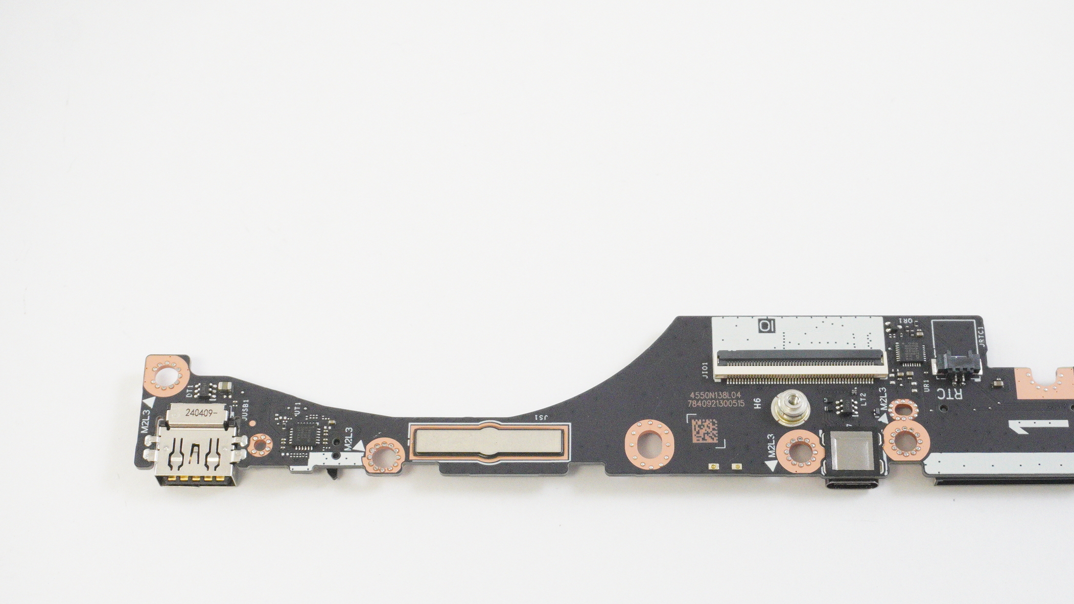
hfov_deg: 34.0
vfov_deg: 19.4
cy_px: 419
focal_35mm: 62
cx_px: 619
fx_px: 1755
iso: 5000
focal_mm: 33
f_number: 6.3
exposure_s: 1/160
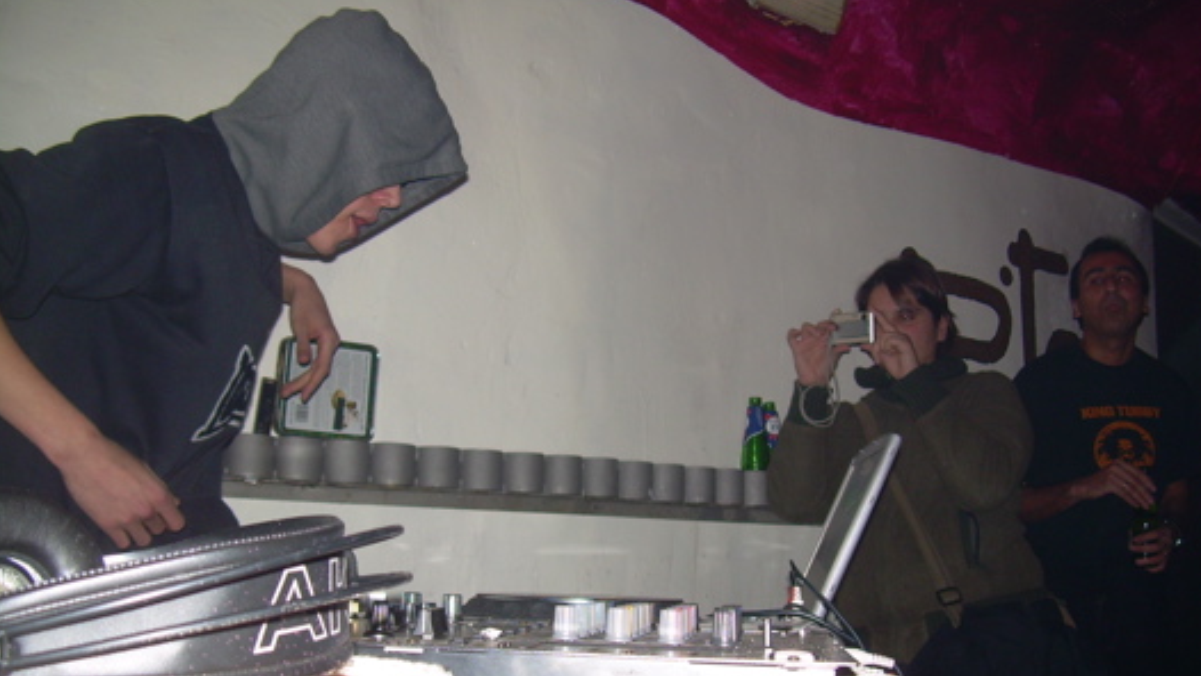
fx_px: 1338
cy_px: 409
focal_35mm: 42
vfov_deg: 28.3
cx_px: 602
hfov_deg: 48.4
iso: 50
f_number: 2.8
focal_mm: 6.3
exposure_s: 1/60
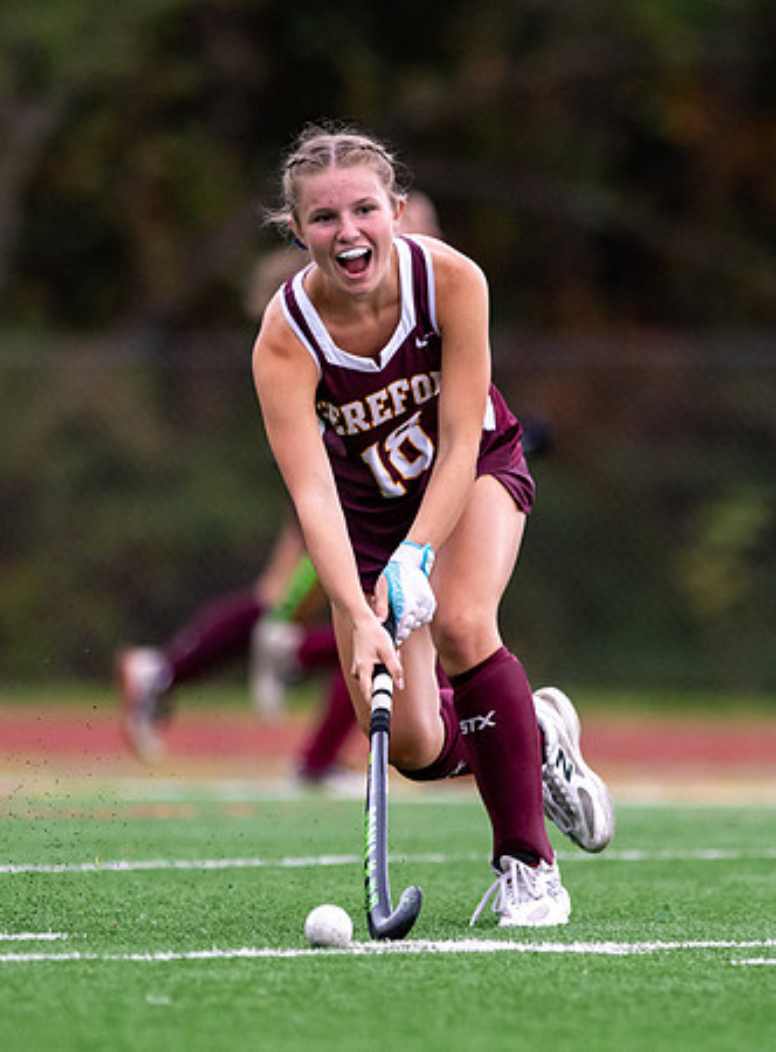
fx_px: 21228
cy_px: 479
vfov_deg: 2.8
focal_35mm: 703
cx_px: 361
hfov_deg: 2.1
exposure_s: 1/1000
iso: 1250
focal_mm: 300
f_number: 2.8
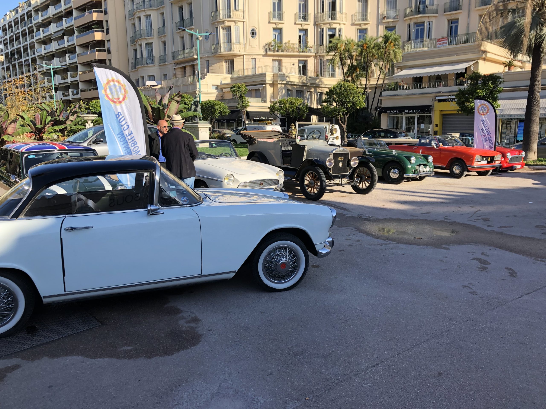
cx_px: 273
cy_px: 204
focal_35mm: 28
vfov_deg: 49.7
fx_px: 442
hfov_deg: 63.4
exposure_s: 1/827
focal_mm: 3.99
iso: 20
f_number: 1.8
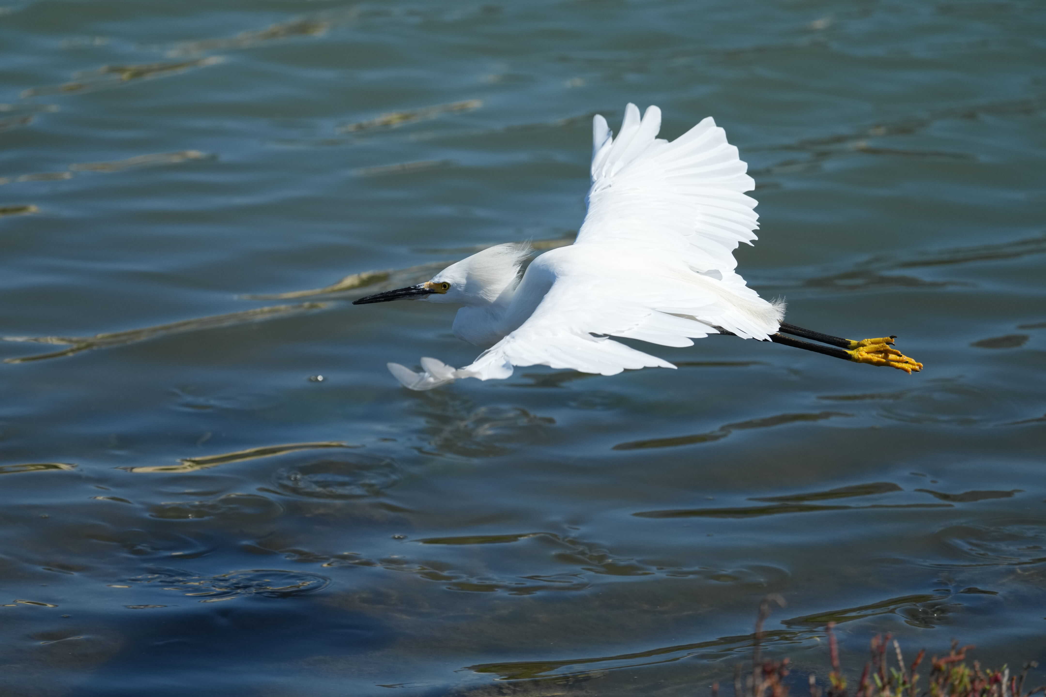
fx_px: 16270
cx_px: 523
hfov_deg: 3.7
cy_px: 348
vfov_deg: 2.5
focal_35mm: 560
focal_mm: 560
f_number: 6.3
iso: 800
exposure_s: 1/3200
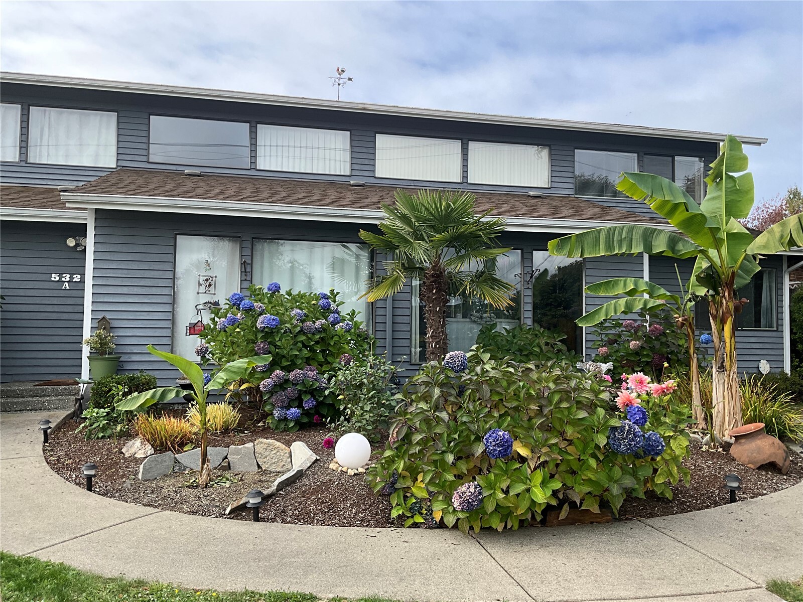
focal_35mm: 29
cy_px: 301
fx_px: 673
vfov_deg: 48.2
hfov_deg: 61.7
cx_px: 402
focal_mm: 3
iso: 25
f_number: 1.8
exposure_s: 1/739
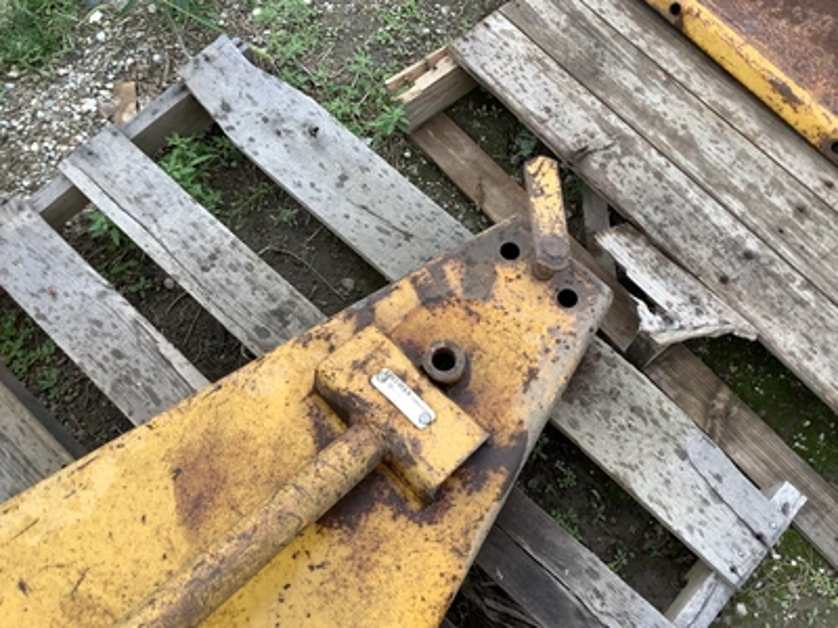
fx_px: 750
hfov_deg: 58.4
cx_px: 419
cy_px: 314
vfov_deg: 45.4
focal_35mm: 31
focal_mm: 3.3
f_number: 2.4
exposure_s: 1/120
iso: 25
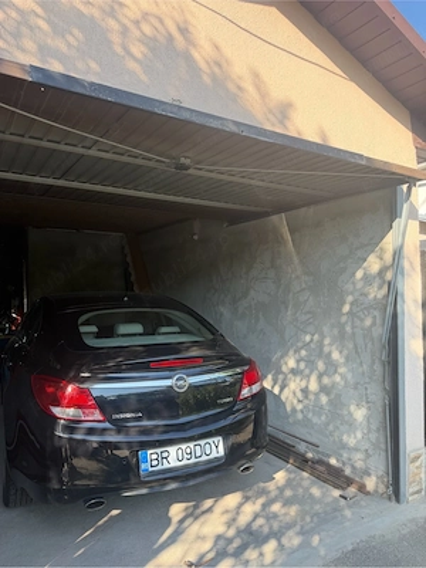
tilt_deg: +0.7
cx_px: 213
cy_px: 284
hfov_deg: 56.8
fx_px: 394
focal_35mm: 24
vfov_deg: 71.6
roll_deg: +0.5
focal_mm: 6.76
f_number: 1.78
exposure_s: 1/671
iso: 100
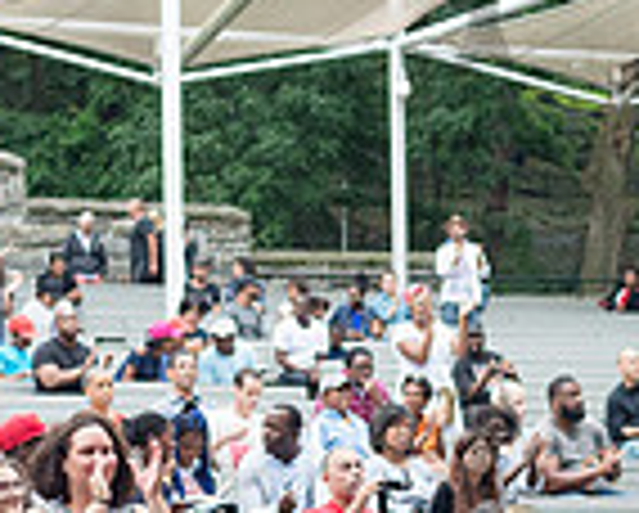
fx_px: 2538
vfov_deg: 11.5
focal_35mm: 134
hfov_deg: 14.3
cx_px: 482
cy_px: 425
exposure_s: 1/2000
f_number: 2.8
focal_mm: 35
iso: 2000
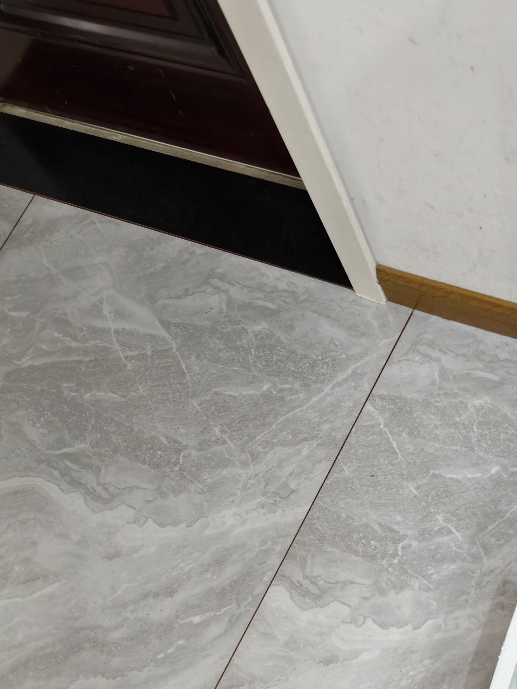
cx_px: 386
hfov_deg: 35.2
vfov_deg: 43.9
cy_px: 579
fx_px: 797
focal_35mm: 40
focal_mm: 5.56
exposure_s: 1/50
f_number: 1.88
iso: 320
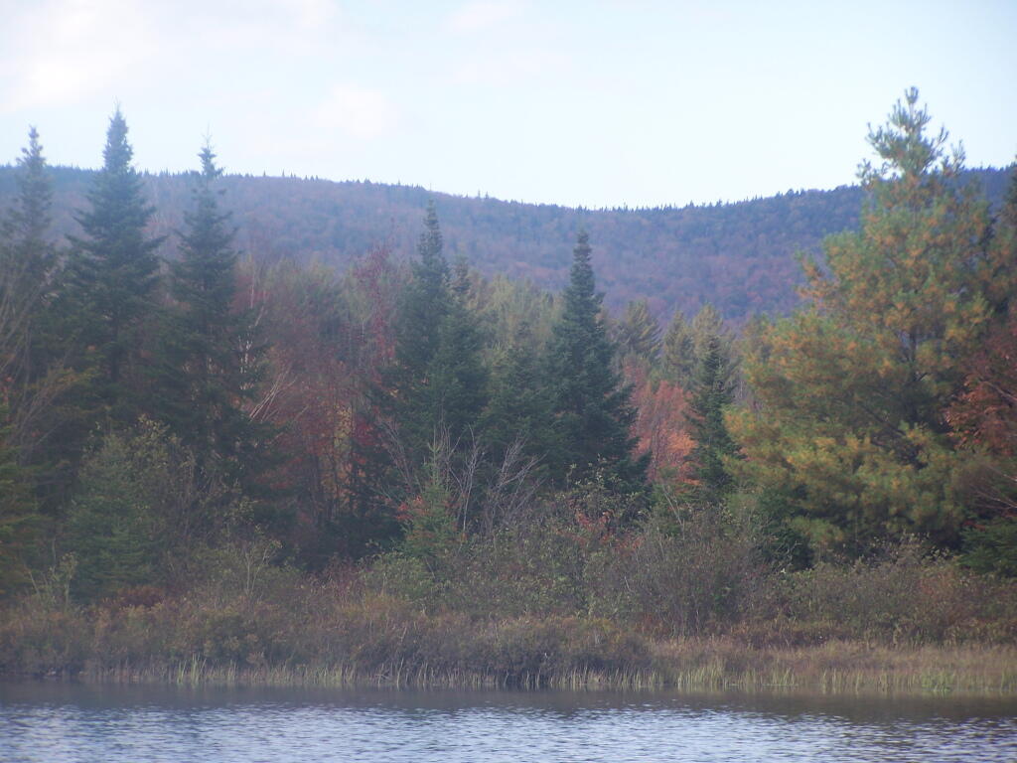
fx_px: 6405
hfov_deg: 9.1
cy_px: 382
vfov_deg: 6.8
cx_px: 508
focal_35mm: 218
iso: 80
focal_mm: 36.2
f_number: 3.2
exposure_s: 1/320
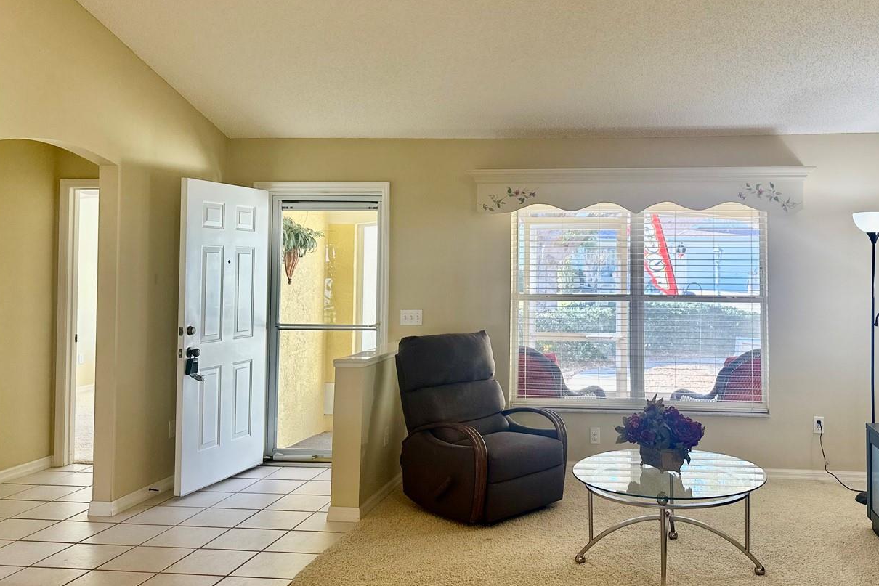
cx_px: 574
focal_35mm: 33
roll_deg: +0.0
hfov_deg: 56.2
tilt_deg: +2.4
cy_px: 234
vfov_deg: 39.8
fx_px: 806
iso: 100
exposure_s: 1/125
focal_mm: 6.86
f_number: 1.78
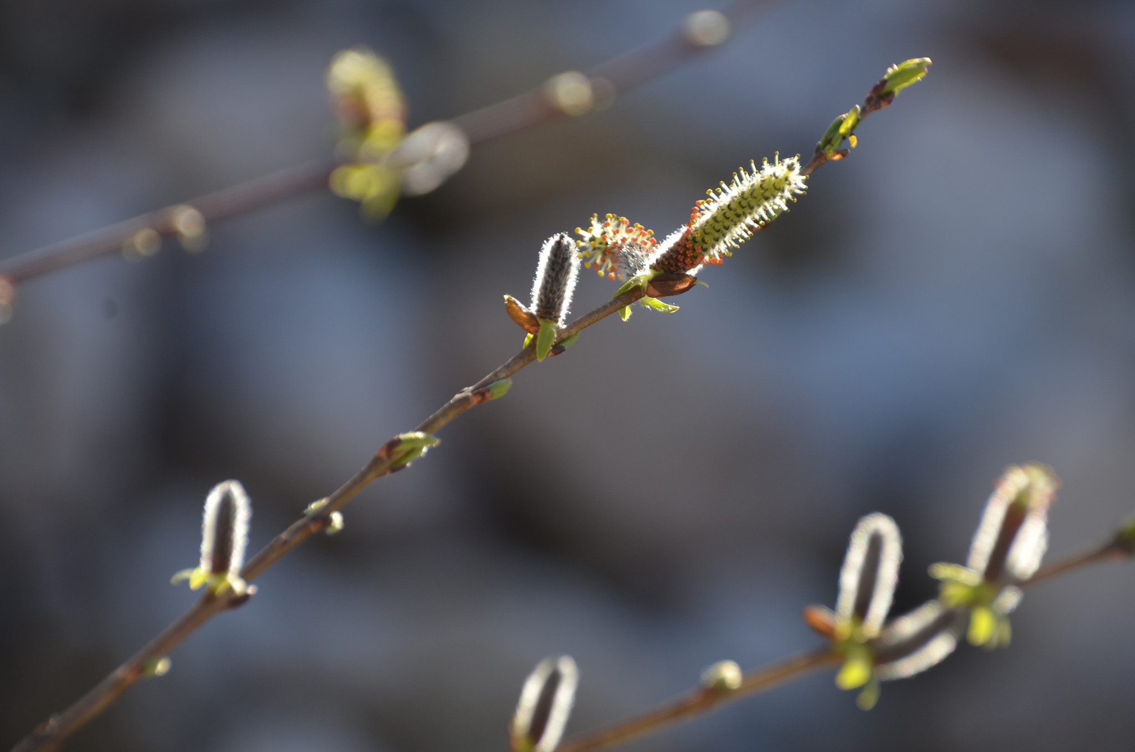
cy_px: 376
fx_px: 11797
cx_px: 568
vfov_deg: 3.6
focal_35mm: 375
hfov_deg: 5.5
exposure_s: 1/500
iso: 250
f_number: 6.3
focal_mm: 250
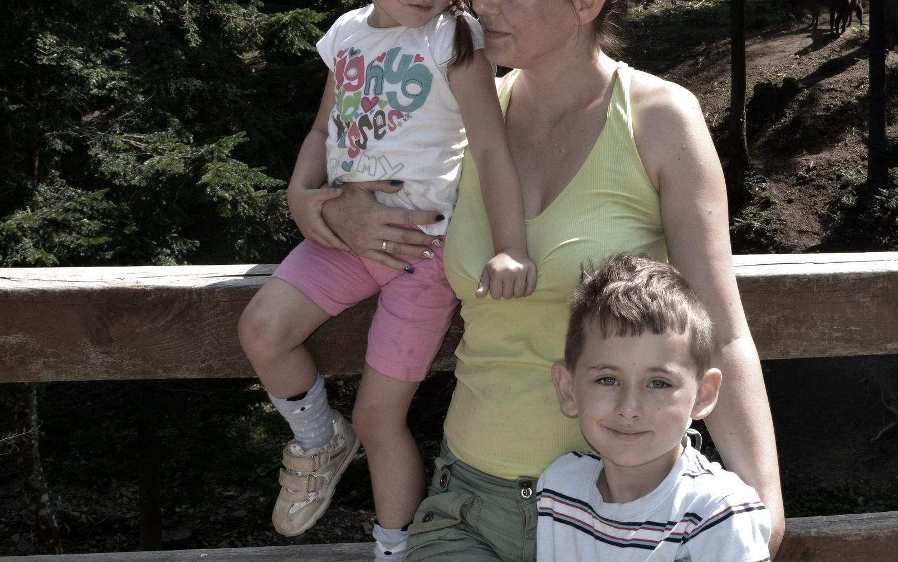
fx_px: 1395
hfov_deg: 34.5
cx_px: 724
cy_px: 64
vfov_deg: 22.3
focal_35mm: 57
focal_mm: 20
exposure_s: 1/100
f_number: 11
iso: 200
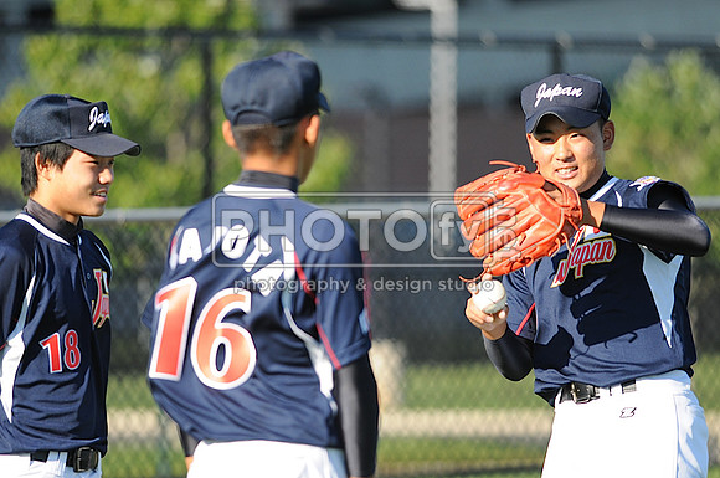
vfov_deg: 3.0
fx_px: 8987
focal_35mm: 450
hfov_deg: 4.6
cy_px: 239
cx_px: 360
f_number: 4
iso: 200
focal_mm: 300
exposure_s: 1/800
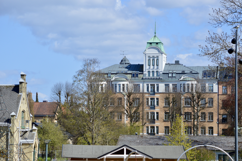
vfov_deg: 10.6
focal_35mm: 129
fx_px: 866
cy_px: 80
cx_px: 121
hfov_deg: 15.9
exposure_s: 1/1600
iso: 400
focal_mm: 86
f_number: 6.3
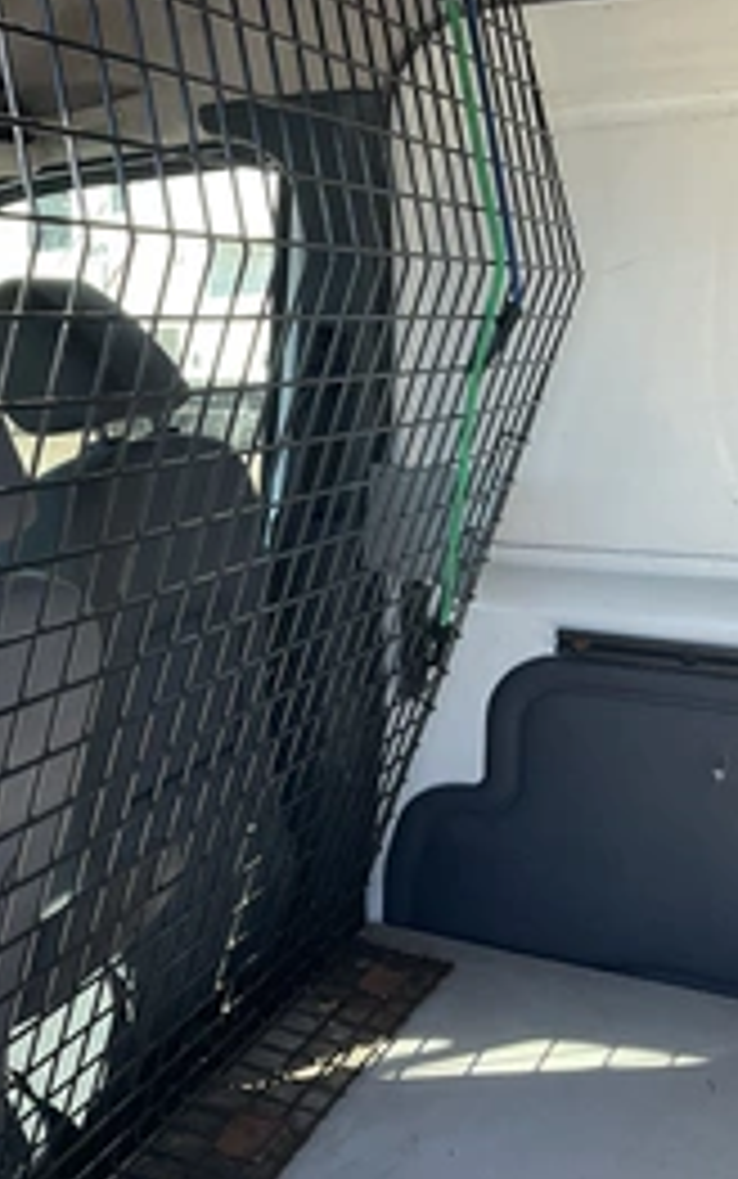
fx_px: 1511
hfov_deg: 26.0
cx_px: -9
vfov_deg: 42.6
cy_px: 531
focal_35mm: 47
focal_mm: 3
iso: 25
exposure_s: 1/272
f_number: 1.8
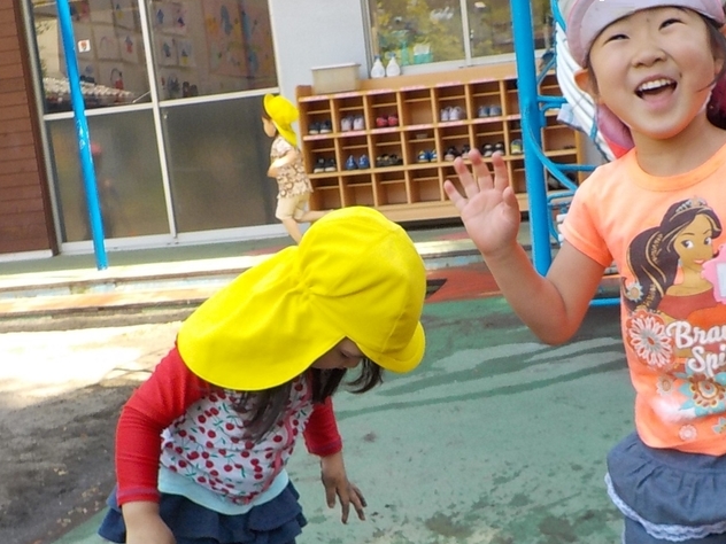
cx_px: 441
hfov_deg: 33.7
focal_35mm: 57
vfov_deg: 25.6
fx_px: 1195
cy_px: 337
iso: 125
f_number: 3.3
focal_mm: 4.1
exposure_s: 1/160
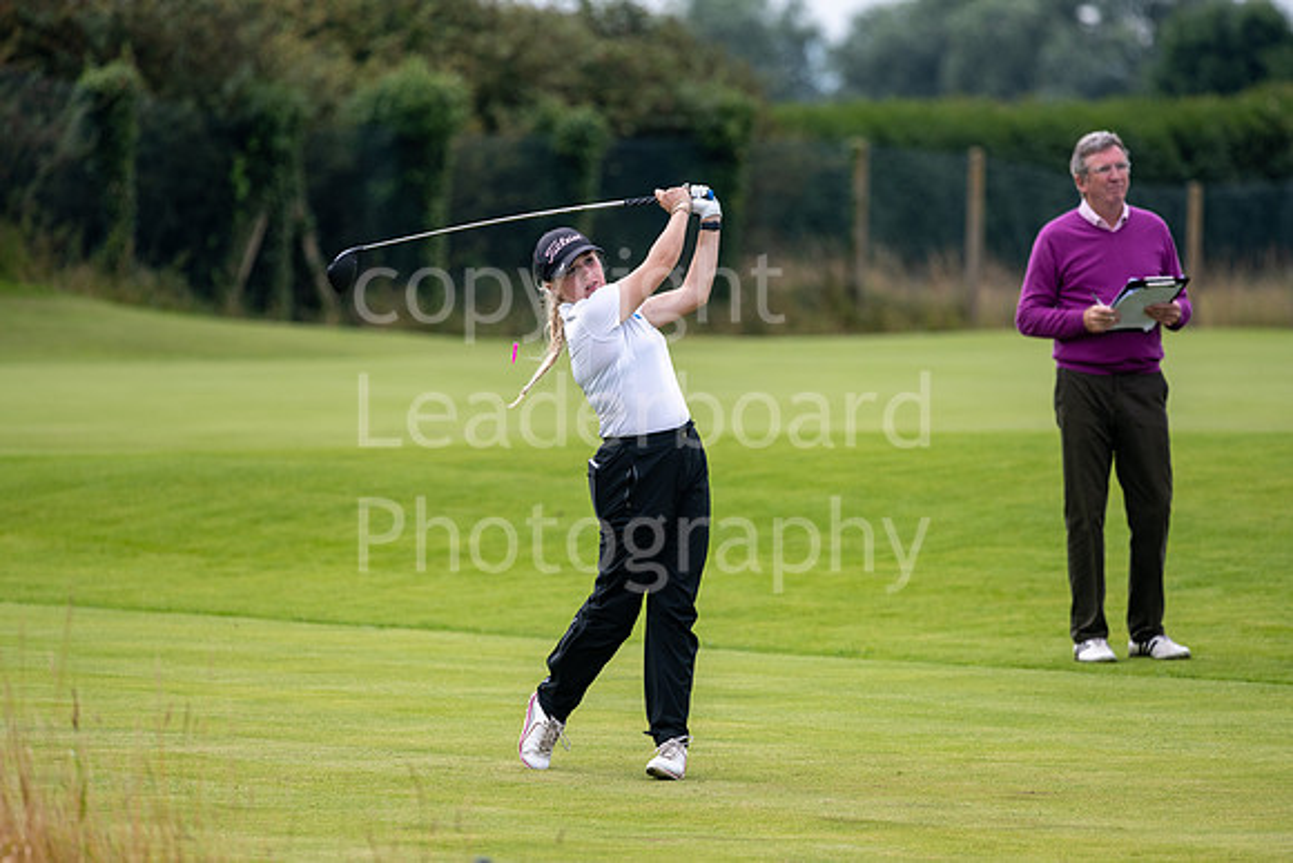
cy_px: 432
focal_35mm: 300
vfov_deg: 4.6
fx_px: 10777
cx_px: 646
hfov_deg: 6.9
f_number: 5
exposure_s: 1/1250
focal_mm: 300
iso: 200
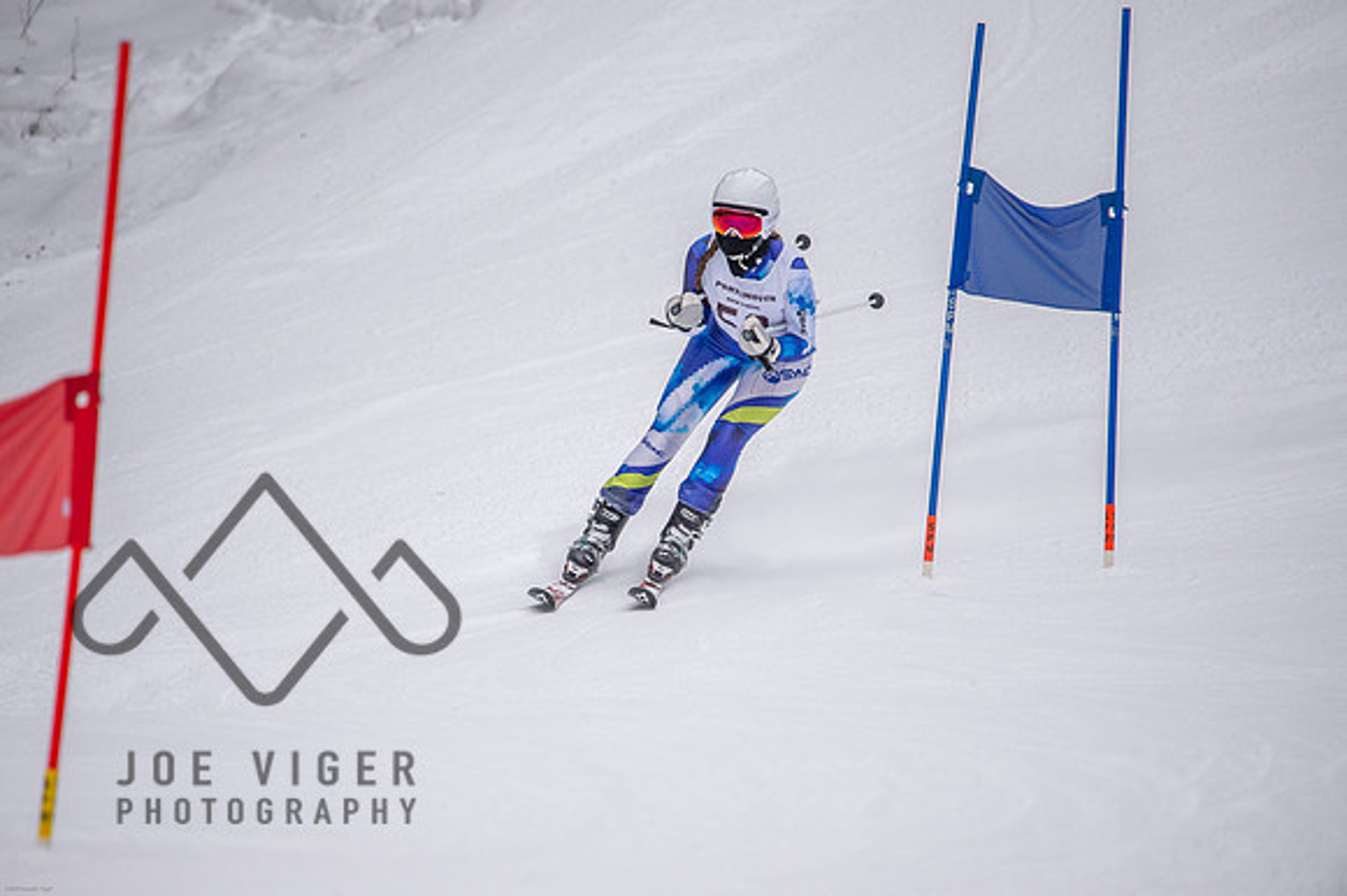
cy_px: 448
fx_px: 22436
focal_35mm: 600
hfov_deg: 3.4
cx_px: 674
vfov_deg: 2.3
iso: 2000
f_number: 6.3
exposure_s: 1/4000
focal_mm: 600
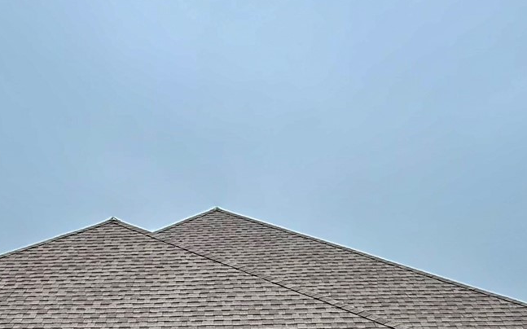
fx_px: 675
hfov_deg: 42.2
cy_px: 529
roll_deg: +0.0
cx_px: 183
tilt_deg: -5.9
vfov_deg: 21.6
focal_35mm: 47
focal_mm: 2.22
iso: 64
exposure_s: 1/250
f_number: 2.2
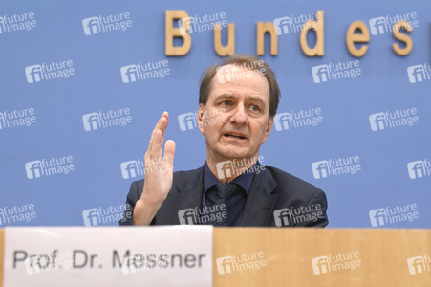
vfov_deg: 14.4
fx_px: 1136
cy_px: 144
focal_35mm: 95
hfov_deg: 21.5
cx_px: 216
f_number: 5.6
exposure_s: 1/500
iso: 3200
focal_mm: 95
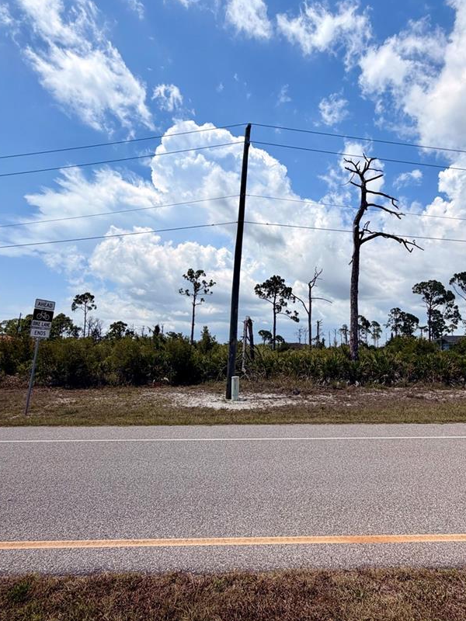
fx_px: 377
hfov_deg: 62.6
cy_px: 276
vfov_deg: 78.7
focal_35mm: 21
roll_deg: +1.1
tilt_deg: +12.5
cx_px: 289
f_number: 2.2
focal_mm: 2.22
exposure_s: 1/1572
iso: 20
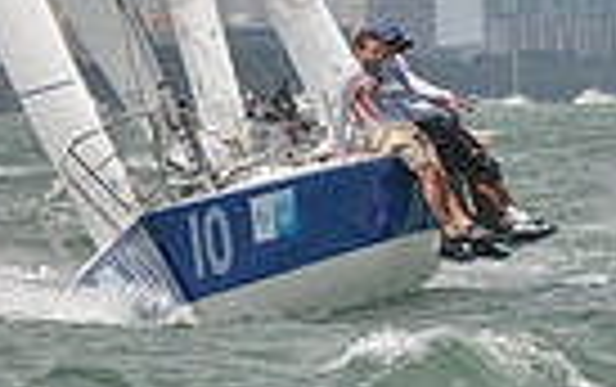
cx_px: -88
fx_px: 15968
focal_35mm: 950
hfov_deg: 2.2
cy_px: -698
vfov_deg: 1.4
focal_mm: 220
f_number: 9
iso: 280
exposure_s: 1/1250
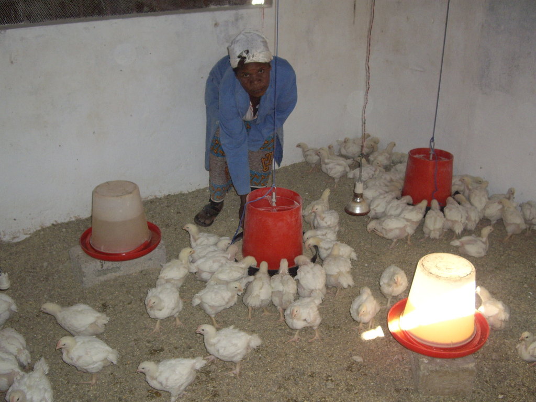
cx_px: 268
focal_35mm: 38
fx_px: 588
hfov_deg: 49.0
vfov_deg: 37.7
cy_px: 201
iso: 200
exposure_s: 1/40
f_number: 2.8
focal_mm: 7.9
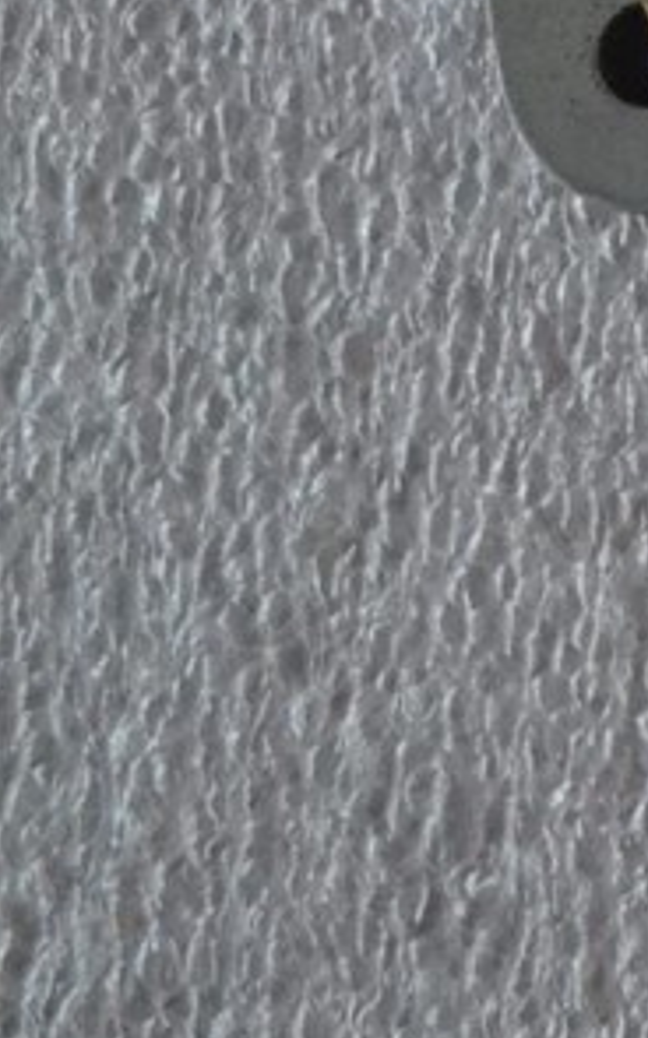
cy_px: -91
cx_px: 2374
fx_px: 5150
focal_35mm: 182
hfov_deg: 6.2
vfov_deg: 11.4
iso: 3200
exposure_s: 1/50
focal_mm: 26
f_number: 4.2
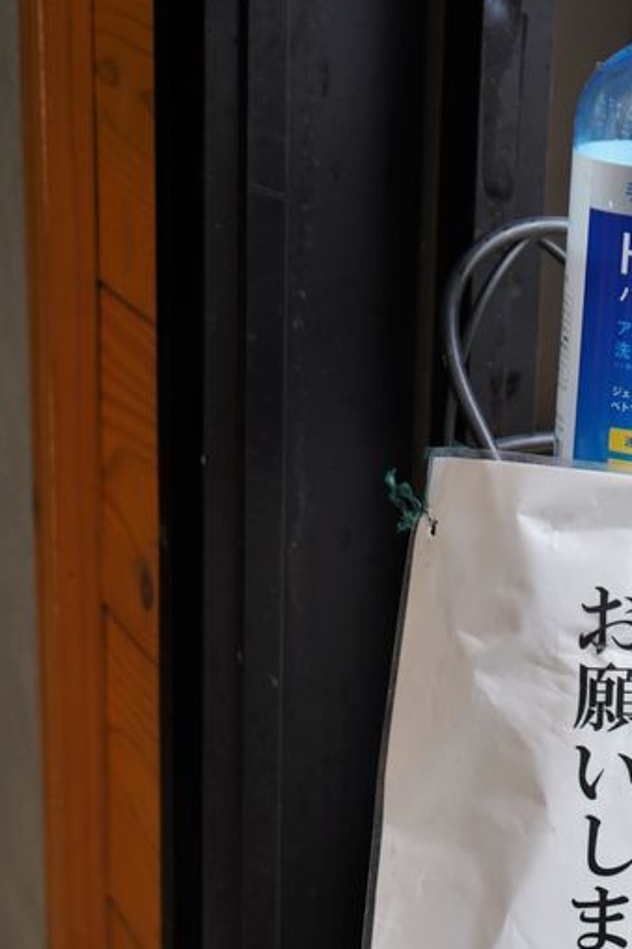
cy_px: 854
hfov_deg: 14.7
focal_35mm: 92
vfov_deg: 21.6
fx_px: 2424
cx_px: 606
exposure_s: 1/60
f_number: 4
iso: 100
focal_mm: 39
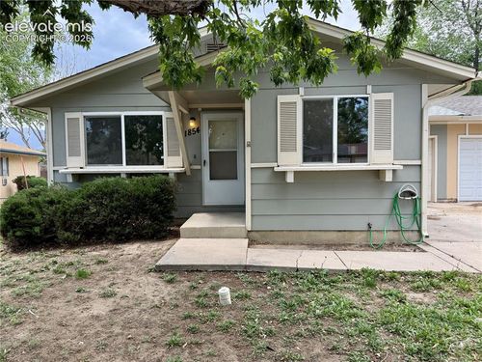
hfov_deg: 71.6
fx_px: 334
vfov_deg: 56.8
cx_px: 241
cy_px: 181
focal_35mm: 24
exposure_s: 1/888
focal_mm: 6.76
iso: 80
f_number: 1.78
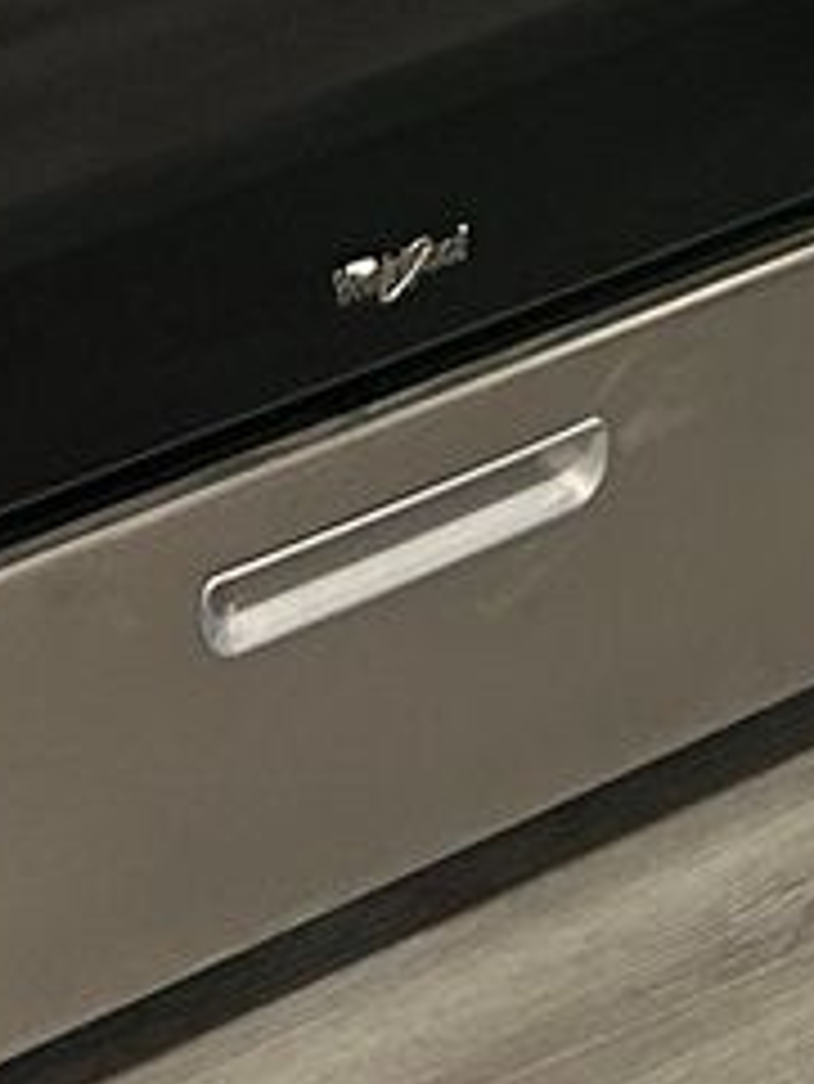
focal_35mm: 207
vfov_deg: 7.9
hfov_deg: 7.0
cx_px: 1520
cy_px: -2397
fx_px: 6484
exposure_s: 1/60
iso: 100
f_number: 1.5
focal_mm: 5.7
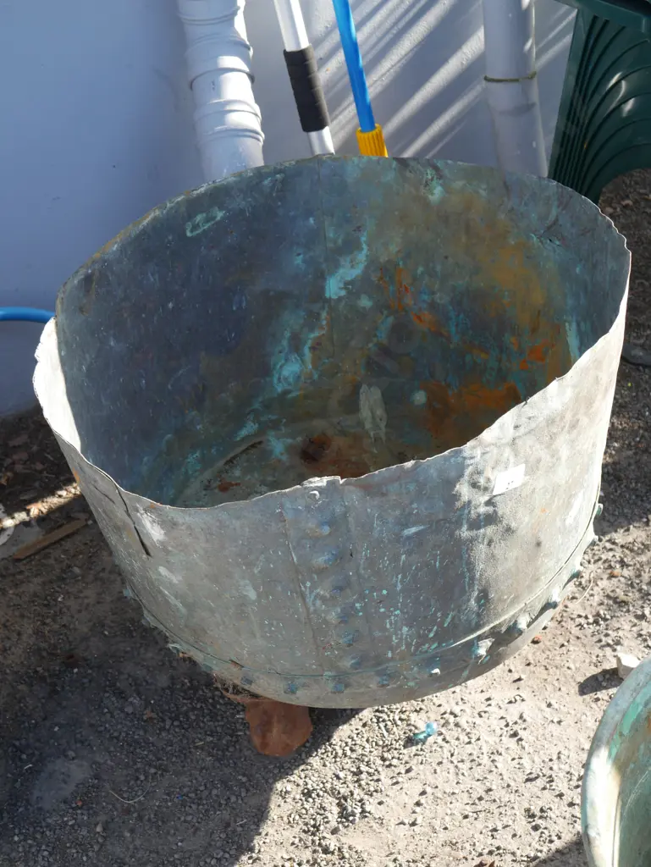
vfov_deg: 38.2
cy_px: 434
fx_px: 1253
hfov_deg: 29.1
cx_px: 326
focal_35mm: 50
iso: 200
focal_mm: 25
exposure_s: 1/125
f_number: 5.3
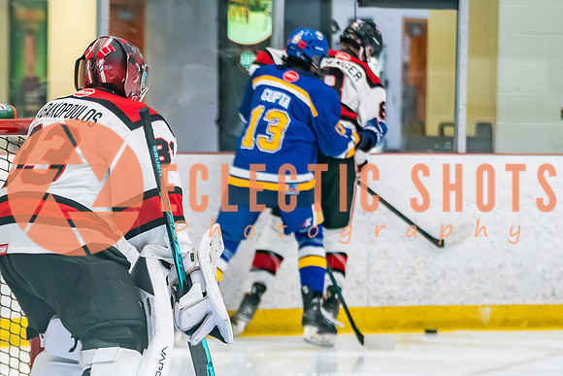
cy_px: 346
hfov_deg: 7.4
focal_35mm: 278
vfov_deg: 4.9
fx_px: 4341
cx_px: 140
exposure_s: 1/640
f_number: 2.8
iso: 2000
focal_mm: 120
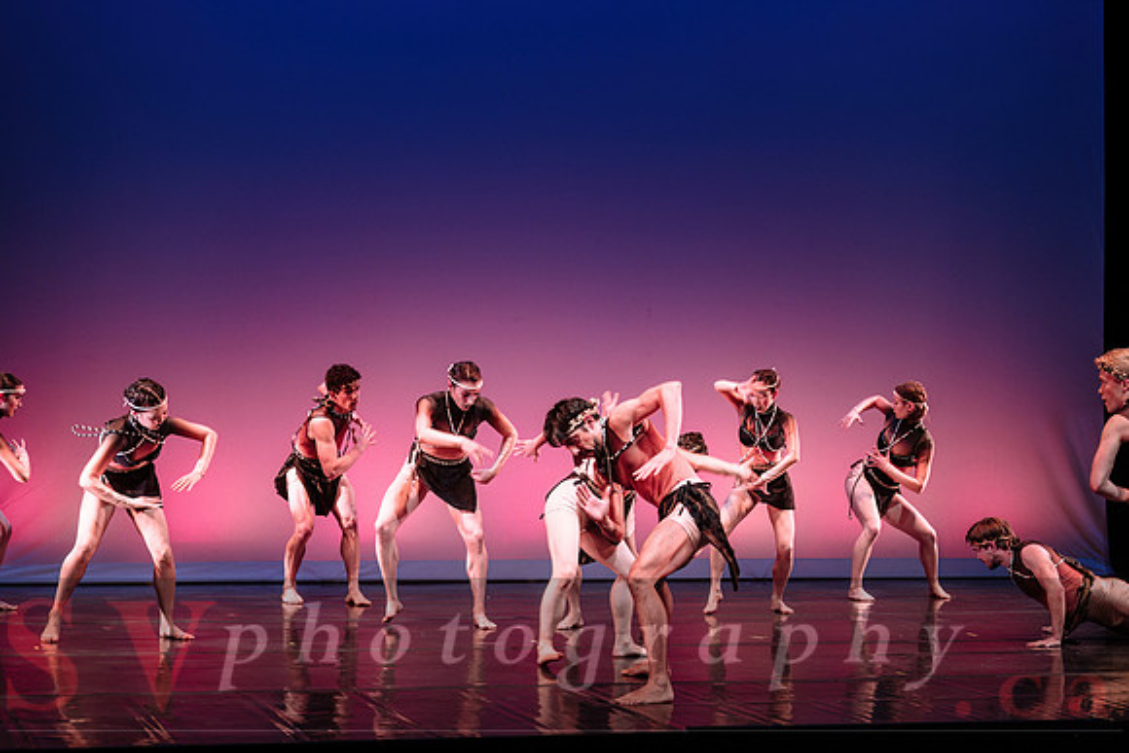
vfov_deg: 17.9
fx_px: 2391
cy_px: 376
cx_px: 564
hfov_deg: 26.6
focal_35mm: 76
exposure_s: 1/200
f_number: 2.8
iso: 1600
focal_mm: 75
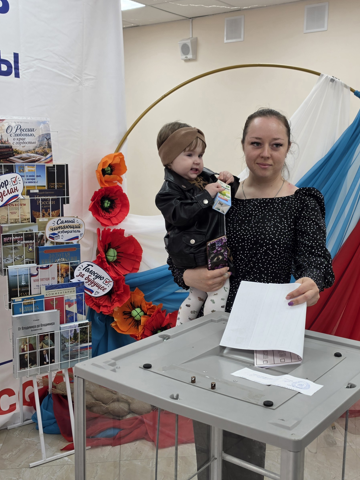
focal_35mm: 31
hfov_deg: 44.7
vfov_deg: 58.3
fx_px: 430
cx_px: 241
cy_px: 234
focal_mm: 6.5
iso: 50
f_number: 1.4
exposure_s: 1/182
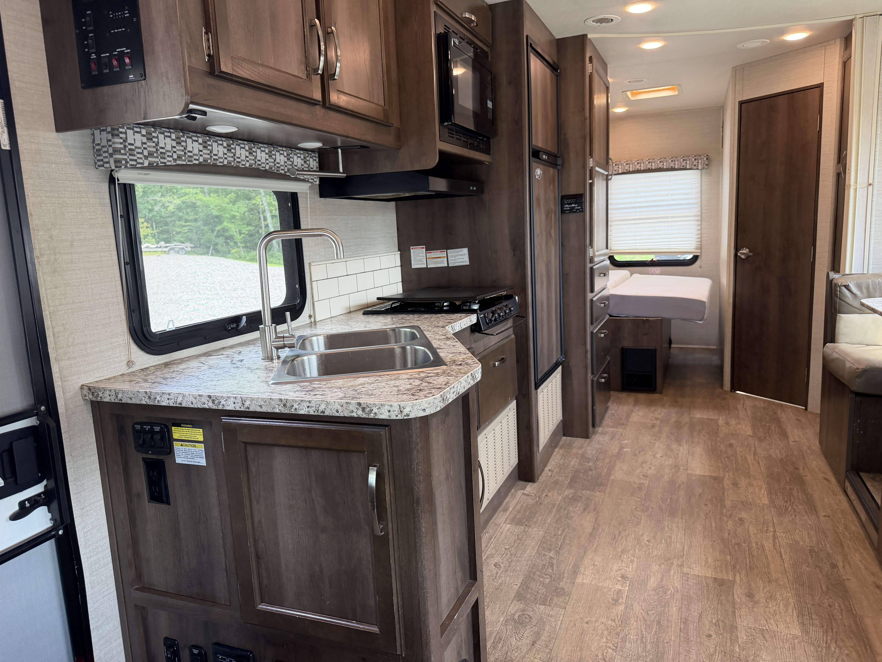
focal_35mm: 24
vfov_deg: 56.8
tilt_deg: -8.0
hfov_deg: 71.6
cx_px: 441
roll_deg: +4.5
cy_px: 331
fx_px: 612
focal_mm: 6.76
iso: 200
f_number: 1.78
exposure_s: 1/86
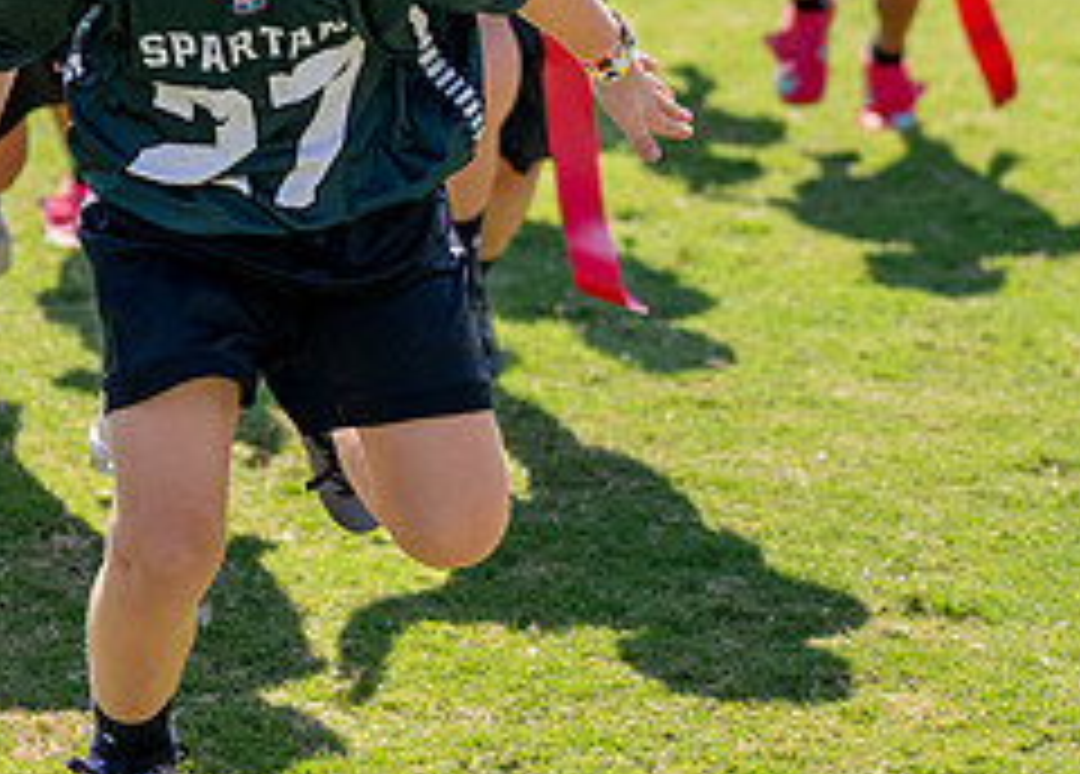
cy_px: 37
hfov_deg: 9.7
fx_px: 6387
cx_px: 322
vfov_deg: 6.9
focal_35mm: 208
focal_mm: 70
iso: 200
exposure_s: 1/2000
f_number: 2.8
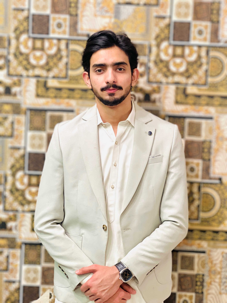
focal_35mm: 77
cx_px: 114
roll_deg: -2.2
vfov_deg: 25.3
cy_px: 152
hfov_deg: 19.1
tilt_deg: -5.9
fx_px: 673
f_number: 2.8
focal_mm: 9
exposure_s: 1/20
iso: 400
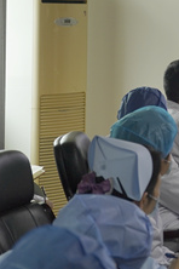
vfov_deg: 12.6
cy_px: 55
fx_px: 1208
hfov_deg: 8.2
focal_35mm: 162
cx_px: 304
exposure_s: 1/60
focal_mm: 60
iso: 400
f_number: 5.6
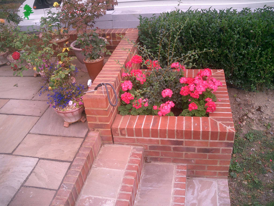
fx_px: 277
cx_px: 137
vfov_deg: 40.7
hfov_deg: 52.6
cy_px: 103
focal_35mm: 35
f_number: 4.2
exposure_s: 1/400
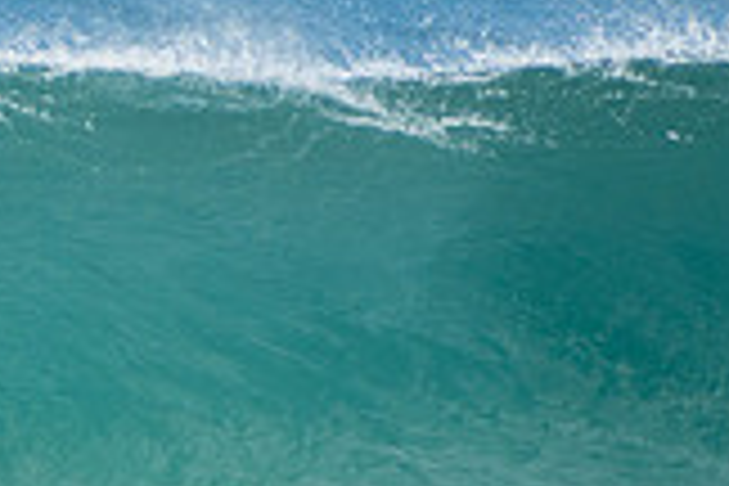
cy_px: 515
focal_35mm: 2147
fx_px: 43473
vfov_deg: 0.6
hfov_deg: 1.0
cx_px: -387
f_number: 5.6
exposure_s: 1/1250
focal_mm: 400
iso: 220
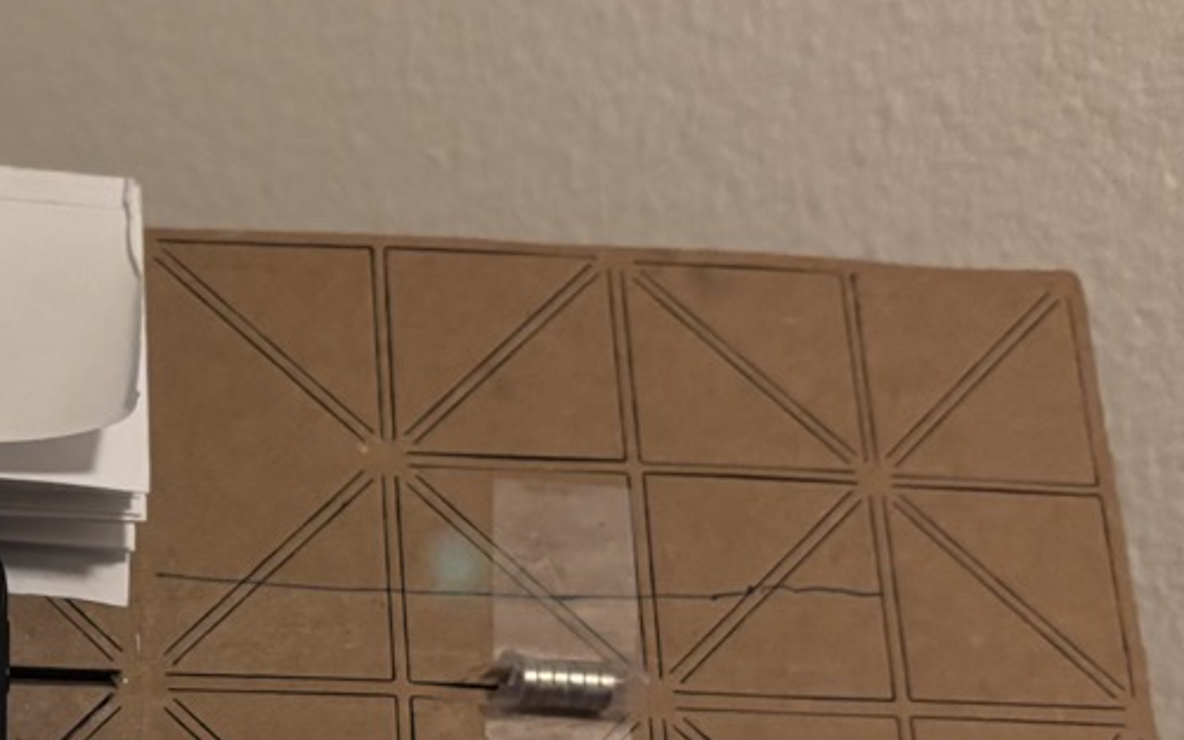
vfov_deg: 16.5
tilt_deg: -10.5
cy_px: 778
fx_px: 2484
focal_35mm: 77
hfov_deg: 25.6
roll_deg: -1.7
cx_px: 19
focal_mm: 5.96
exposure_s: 1/40
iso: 400
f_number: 1.6
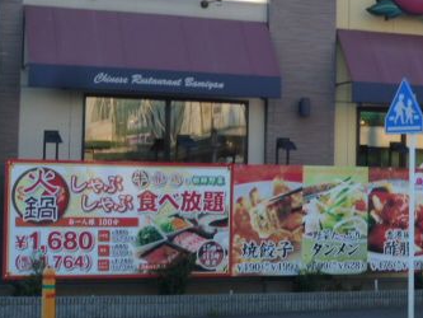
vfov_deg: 15.4
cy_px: 102
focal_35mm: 96
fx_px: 1174
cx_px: 361
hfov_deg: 20.1
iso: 125
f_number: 4
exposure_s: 1/100
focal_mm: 8.9
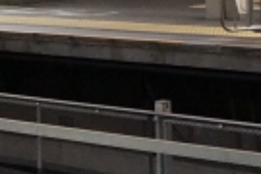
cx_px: -276
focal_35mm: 222
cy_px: -12
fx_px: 1609
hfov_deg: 8.7
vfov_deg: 6.2
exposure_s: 1/160
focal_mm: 20
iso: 2500
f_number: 4
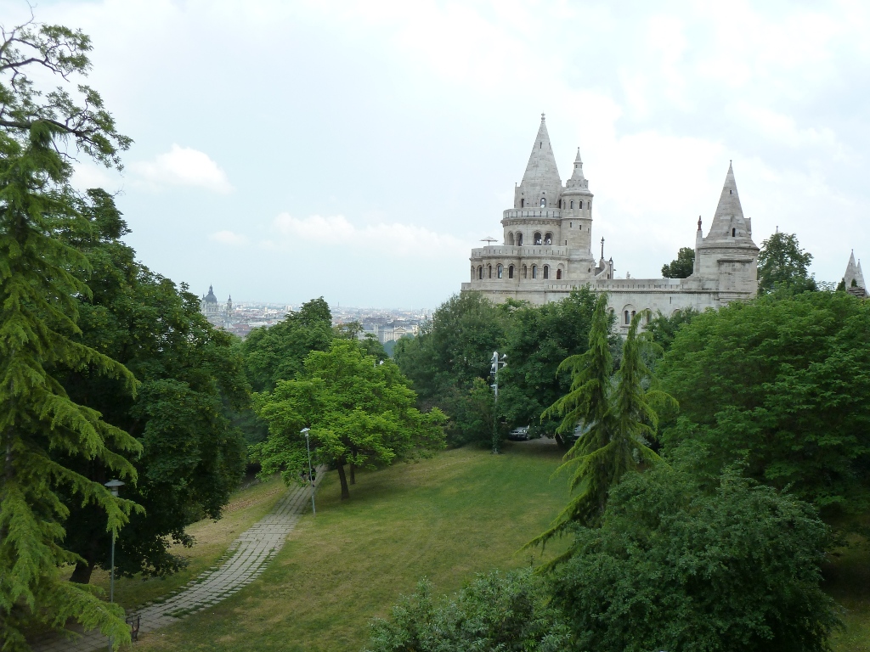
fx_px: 804
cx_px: 435
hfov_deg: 56.8
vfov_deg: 44.2
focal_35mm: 32
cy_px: 326
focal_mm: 5.3
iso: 125
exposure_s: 1/500
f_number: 4
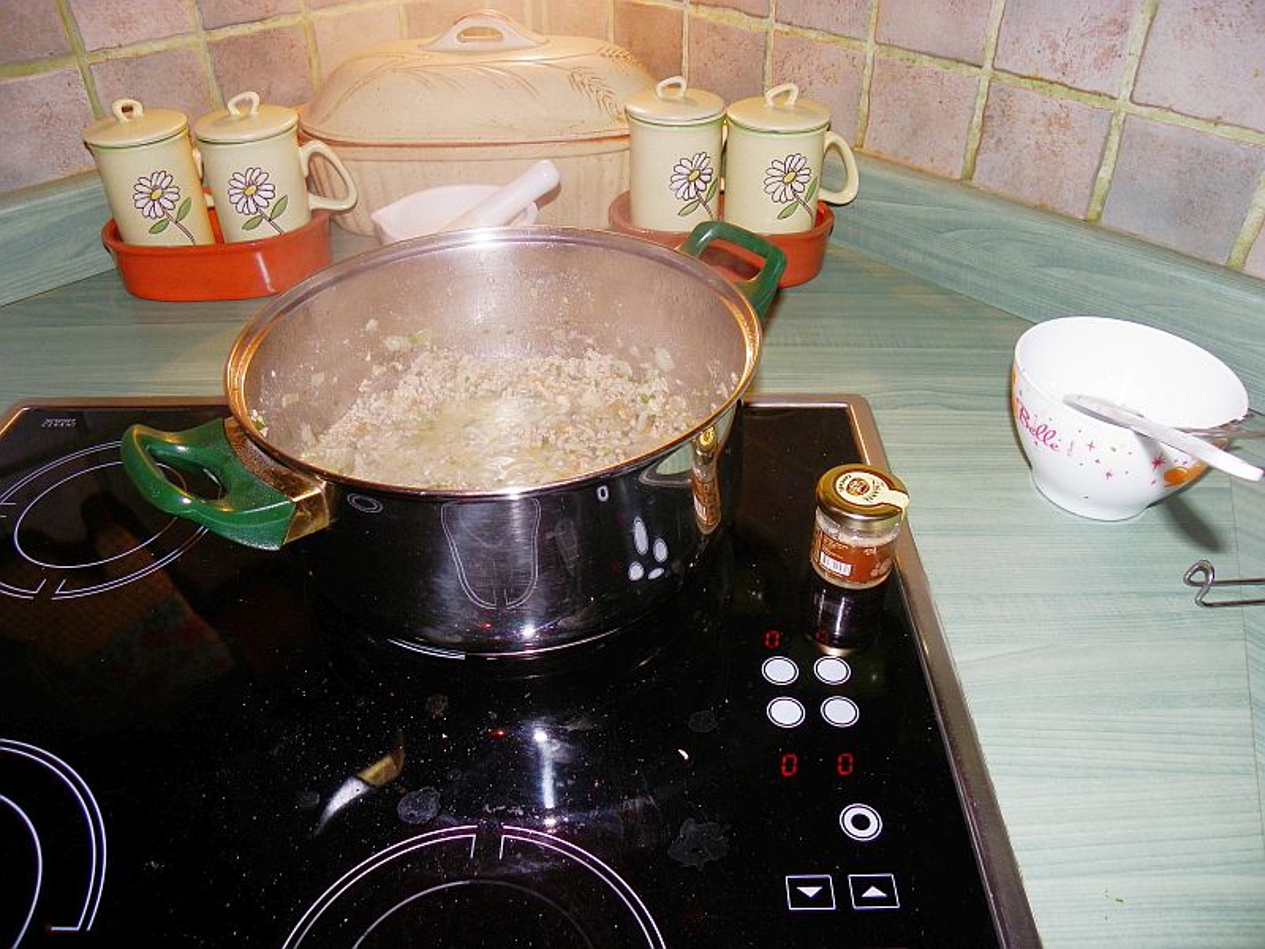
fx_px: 950
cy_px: 474
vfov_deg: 53.1
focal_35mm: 26
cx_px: 632
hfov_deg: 67.3
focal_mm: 4.6
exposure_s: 1/60
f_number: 2.8
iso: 100
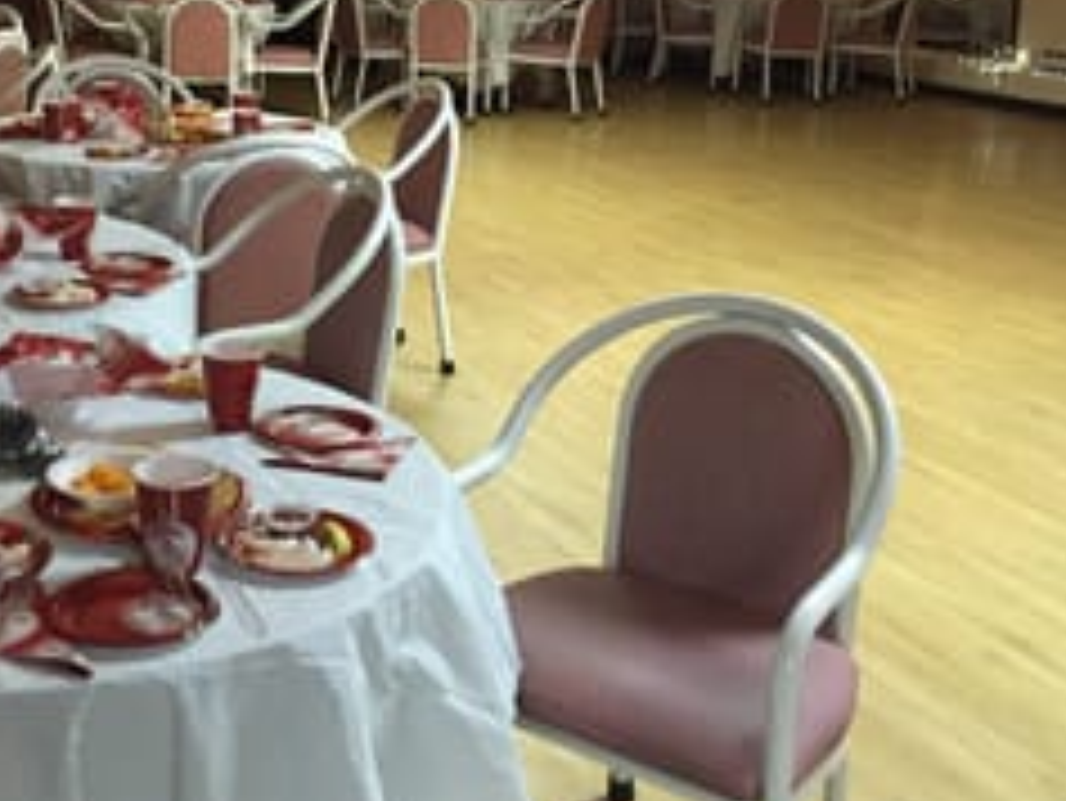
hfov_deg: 38.4
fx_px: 1510
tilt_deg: -12.6
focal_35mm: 49
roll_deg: -1.6
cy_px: 176
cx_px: 346
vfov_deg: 29.1
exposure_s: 1/30
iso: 250
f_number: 2.2
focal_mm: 4.15
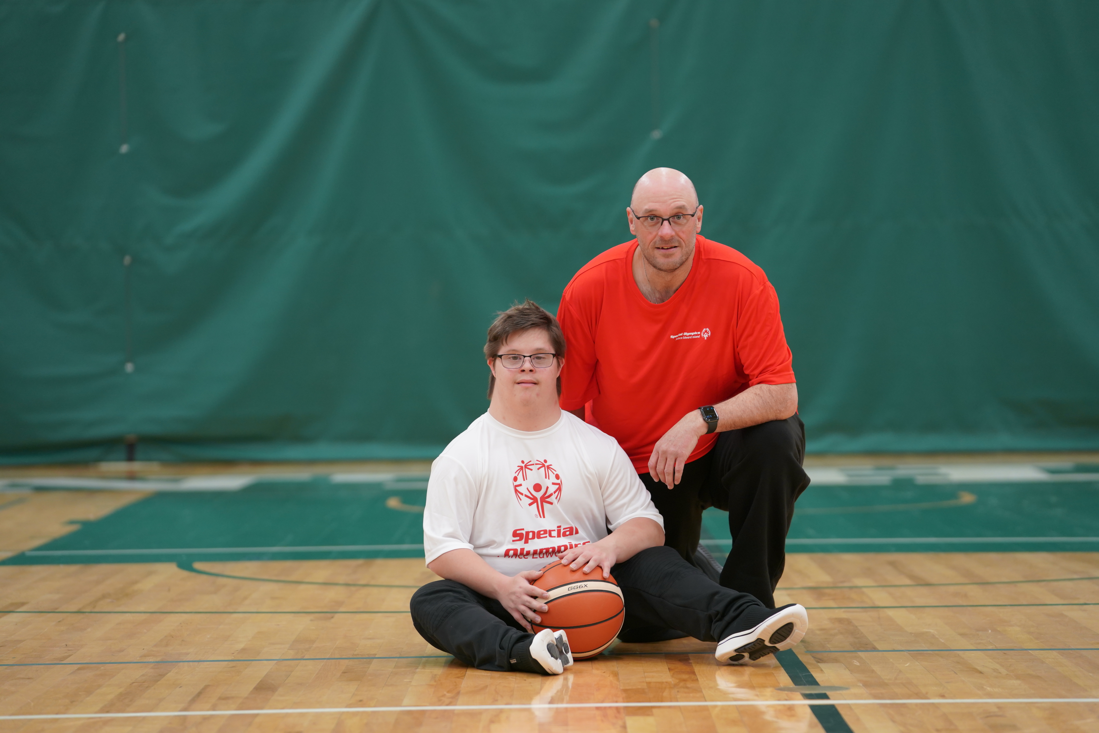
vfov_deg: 10.7
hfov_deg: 16.0
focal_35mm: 128
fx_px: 3907
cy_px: 366
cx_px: 550
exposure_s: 1/250
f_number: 3.2
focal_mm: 128
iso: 1250
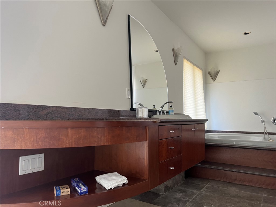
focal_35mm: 26
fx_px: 207
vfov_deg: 53.1
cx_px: 138
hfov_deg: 67.3
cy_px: 104
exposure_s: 1/68
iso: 125
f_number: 1.5
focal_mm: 5.7
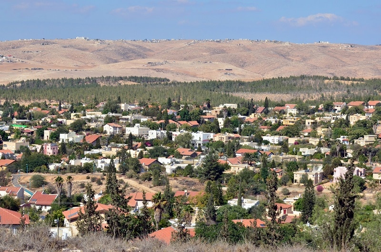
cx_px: 190
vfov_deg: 13.0
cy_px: 126
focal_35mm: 105
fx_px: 1108
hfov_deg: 19.5
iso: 640
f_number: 10
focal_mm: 70
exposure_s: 1/1600
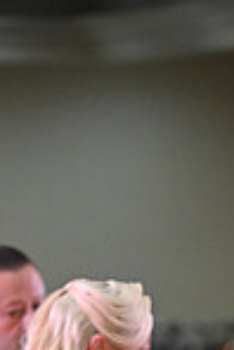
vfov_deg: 2.6
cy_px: 650
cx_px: 280
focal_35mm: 783
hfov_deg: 1.8
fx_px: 7616
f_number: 5
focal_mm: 200
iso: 3200
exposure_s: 1/320
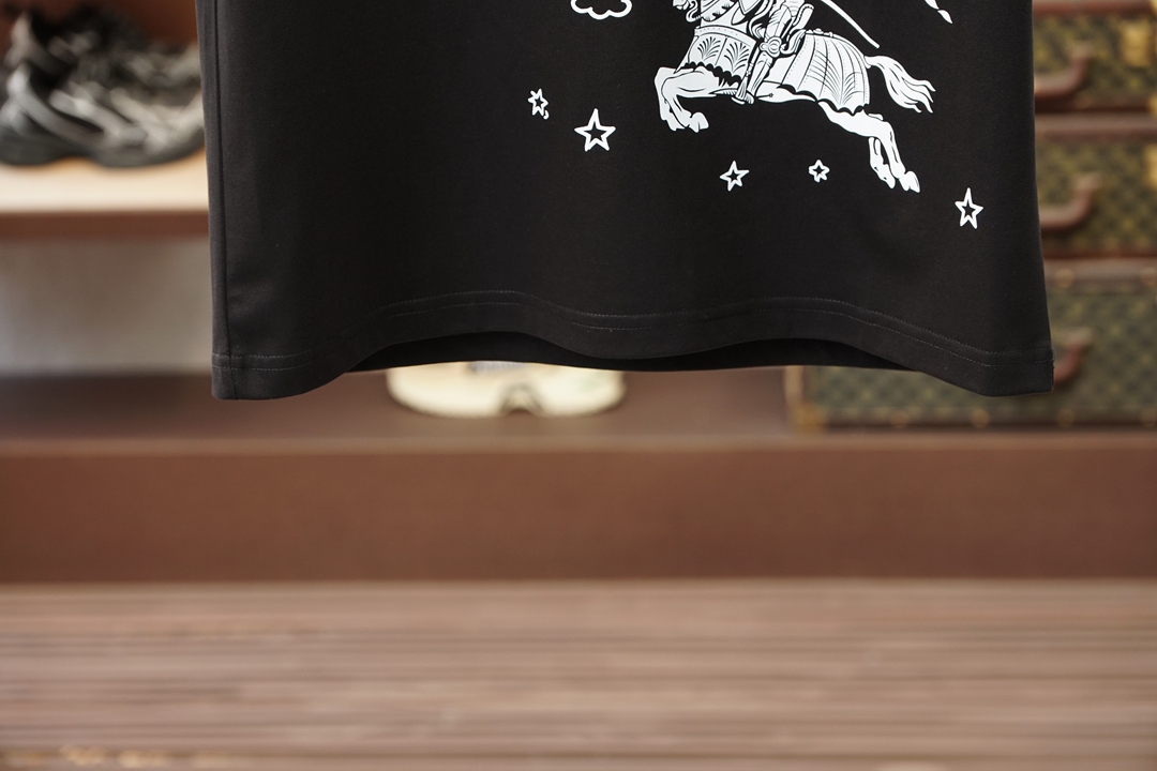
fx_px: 3278
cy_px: 386
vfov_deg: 13.4
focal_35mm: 102
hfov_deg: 20.0
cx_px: 578
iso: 500
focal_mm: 68
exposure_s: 1/125
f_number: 4
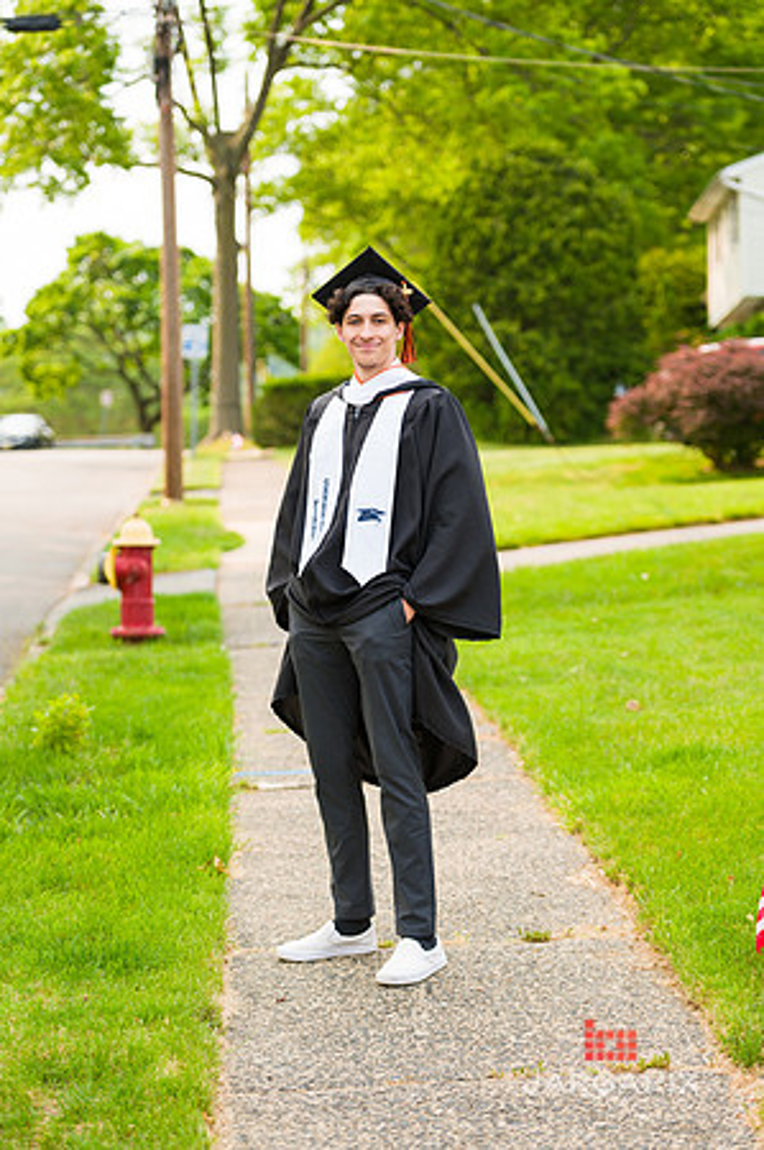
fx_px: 2744
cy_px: 575
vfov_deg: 23.7
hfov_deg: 15.9
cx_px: 382
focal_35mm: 86
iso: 200
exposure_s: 1/640
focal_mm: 86
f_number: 3.2
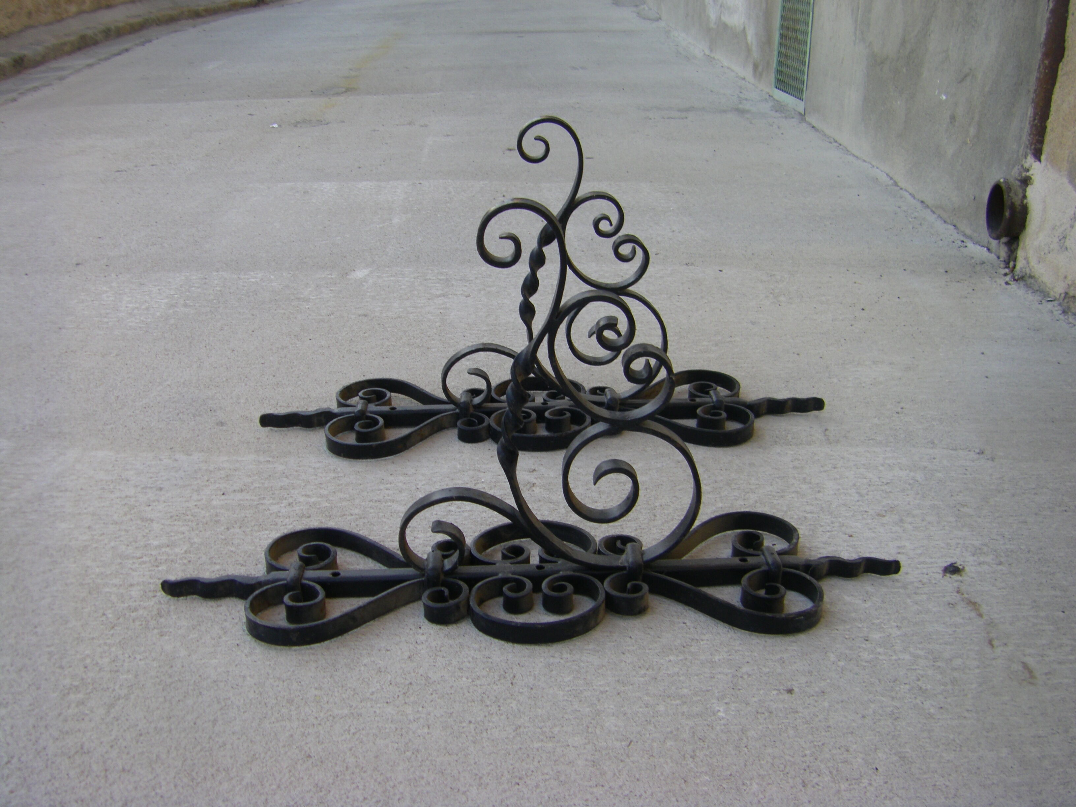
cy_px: 404
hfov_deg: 49.0
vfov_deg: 37.7
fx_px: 1181
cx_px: 538
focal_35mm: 38
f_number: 3.5
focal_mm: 6.3
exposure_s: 1/50
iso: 80
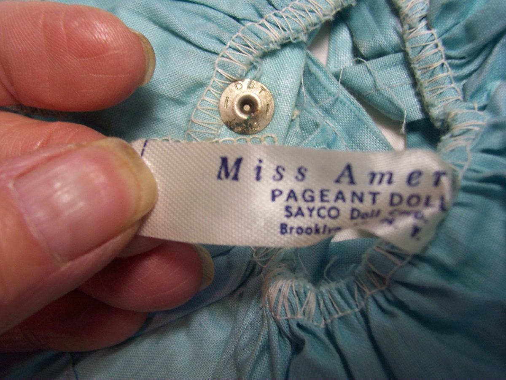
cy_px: 190
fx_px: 541
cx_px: 253
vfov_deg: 38.7
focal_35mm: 37
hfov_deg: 50.1
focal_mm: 5.6
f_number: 2.8
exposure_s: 1/30
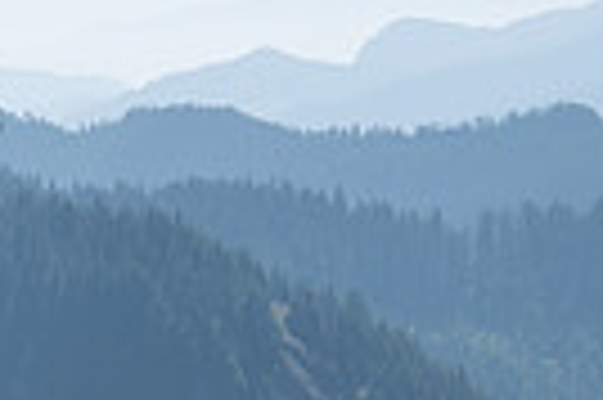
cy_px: 483
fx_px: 3329
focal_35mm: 199
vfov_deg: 6.8
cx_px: -261
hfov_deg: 10.1
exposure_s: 1/250
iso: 400
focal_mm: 46
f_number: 22
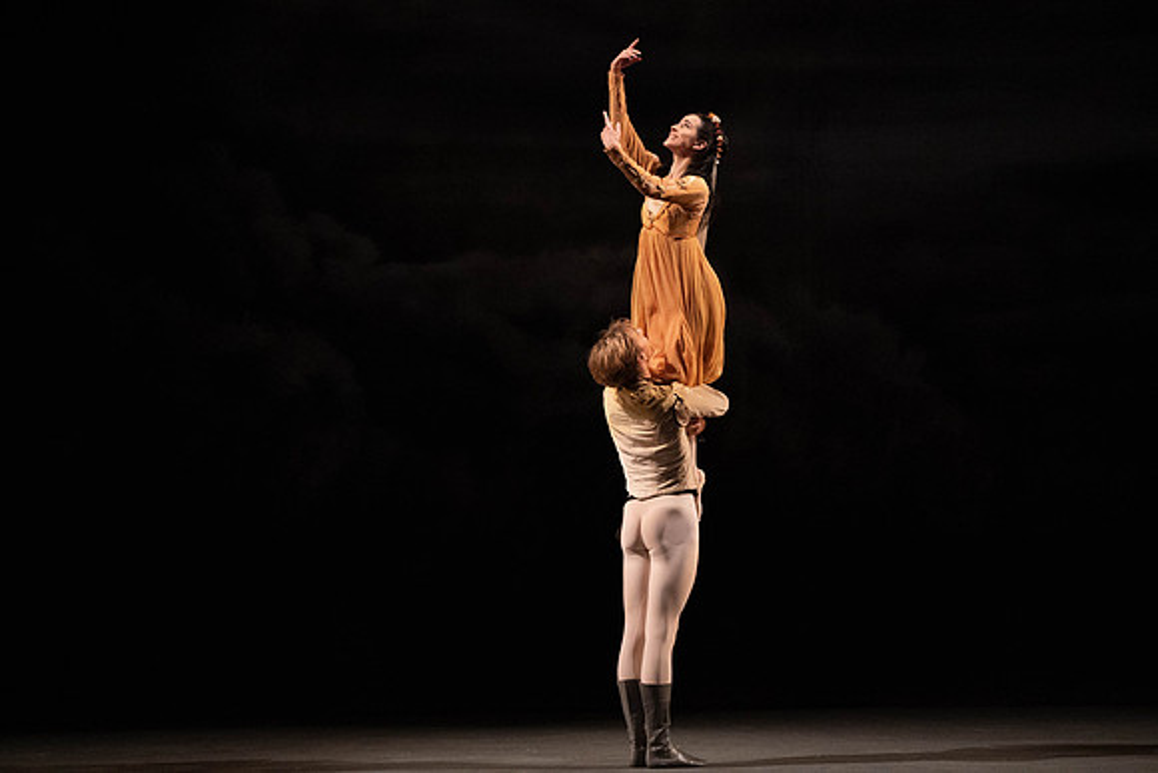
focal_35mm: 276
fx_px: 8880
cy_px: 386
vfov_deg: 5.0
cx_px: 579
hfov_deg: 7.5
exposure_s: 1/320
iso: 8000
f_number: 7.1
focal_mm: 276
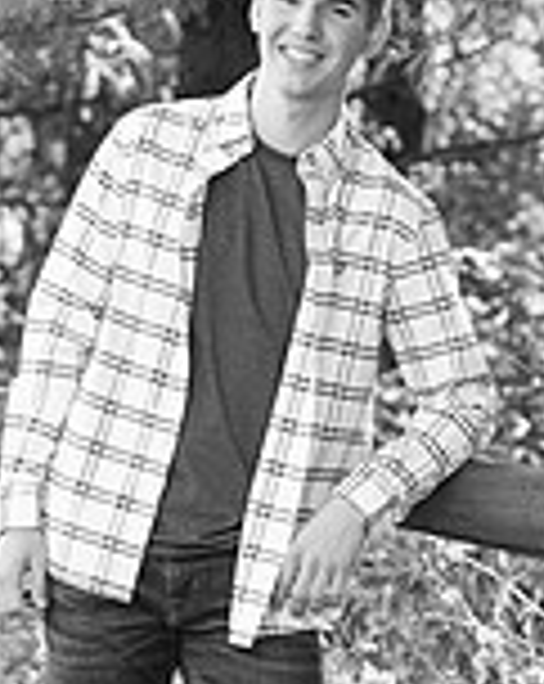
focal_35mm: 195
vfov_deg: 9.9
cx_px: 256
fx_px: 3936
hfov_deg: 7.9
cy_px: 410
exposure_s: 1/250
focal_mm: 70
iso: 400
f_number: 3.2
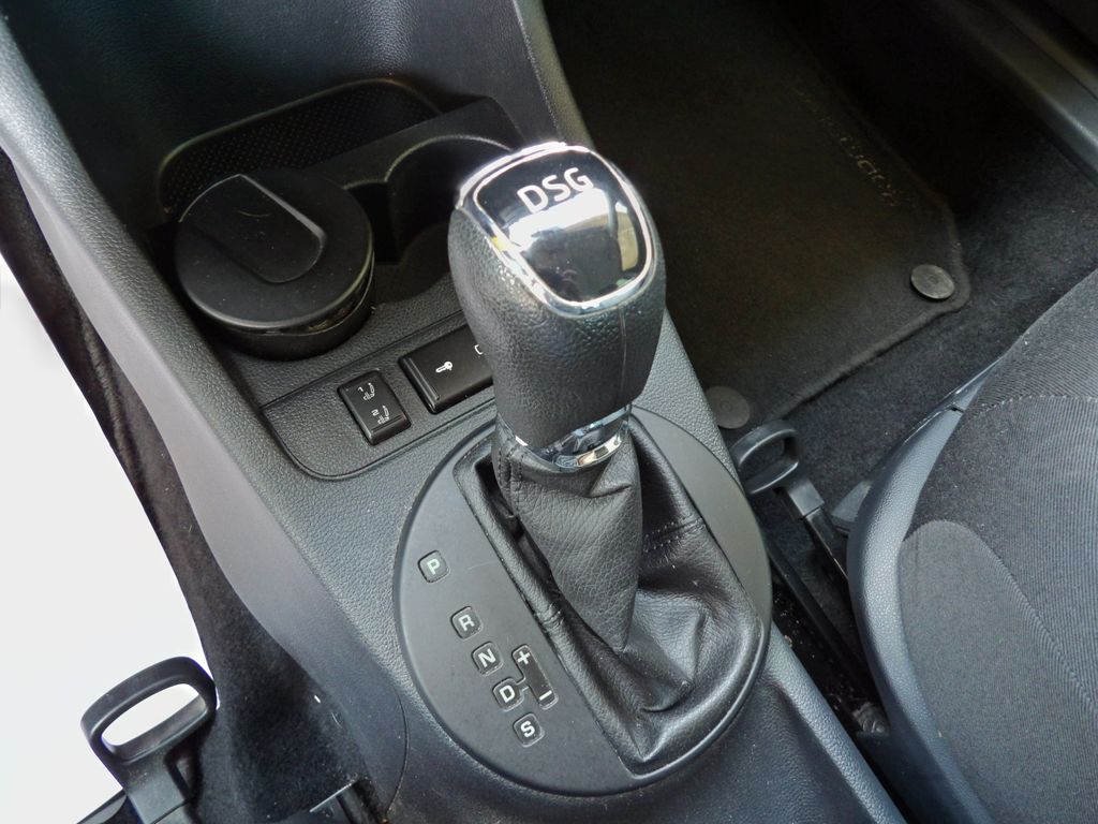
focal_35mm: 24
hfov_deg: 71.6
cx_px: 549
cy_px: 412
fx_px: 761
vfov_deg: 56.8
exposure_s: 1/8
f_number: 3.2
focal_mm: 4.3
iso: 357
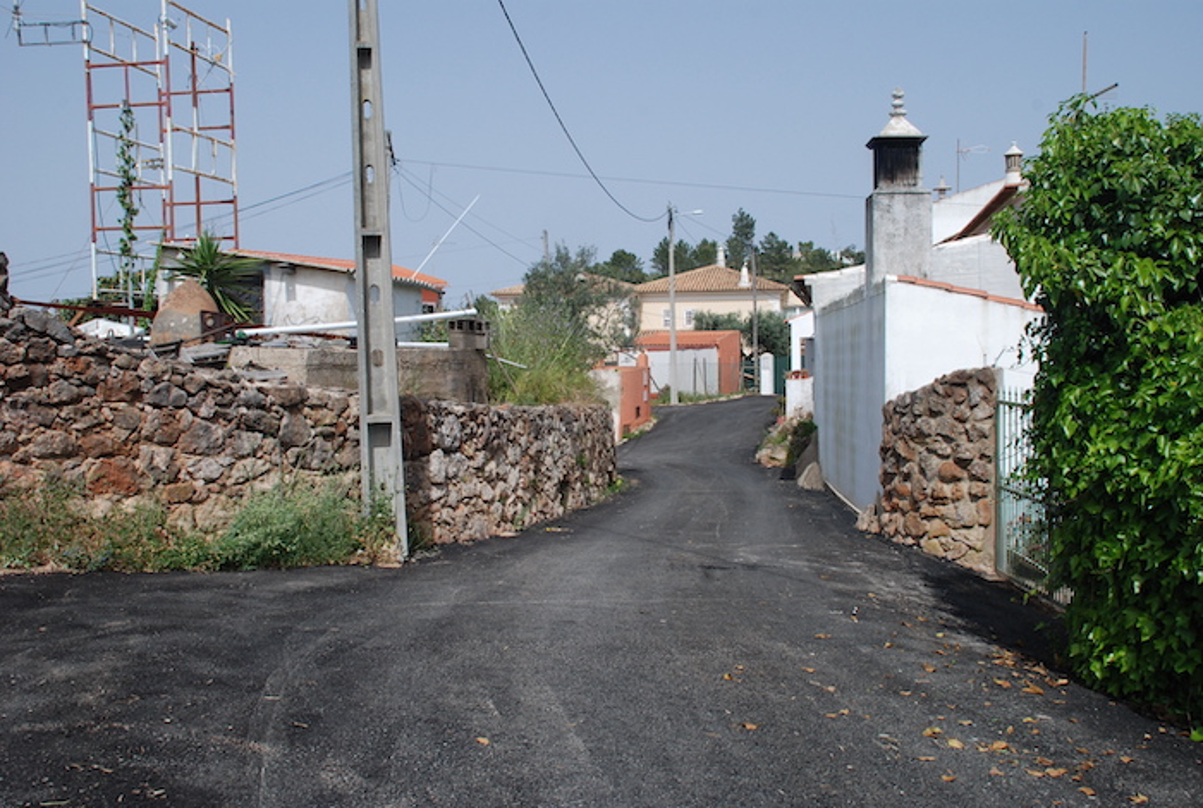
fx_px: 1105
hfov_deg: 57.1
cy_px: 404
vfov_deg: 40.2
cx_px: 602
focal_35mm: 33
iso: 250
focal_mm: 22
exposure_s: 1/320
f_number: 10
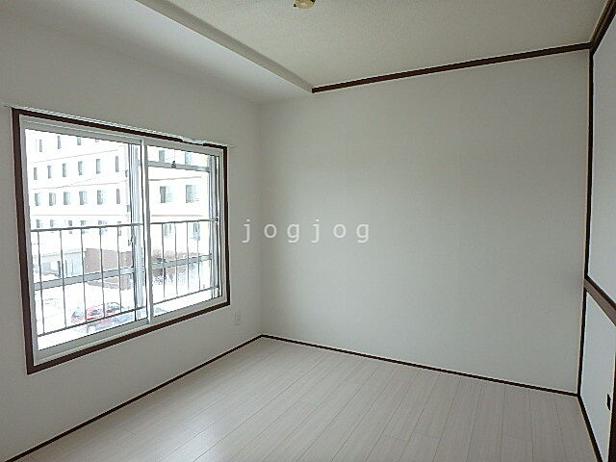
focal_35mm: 21
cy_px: 231
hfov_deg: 79.0
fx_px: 374
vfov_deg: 63.4
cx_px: 308
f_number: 3.5
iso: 125
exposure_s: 1/125
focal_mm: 3.7
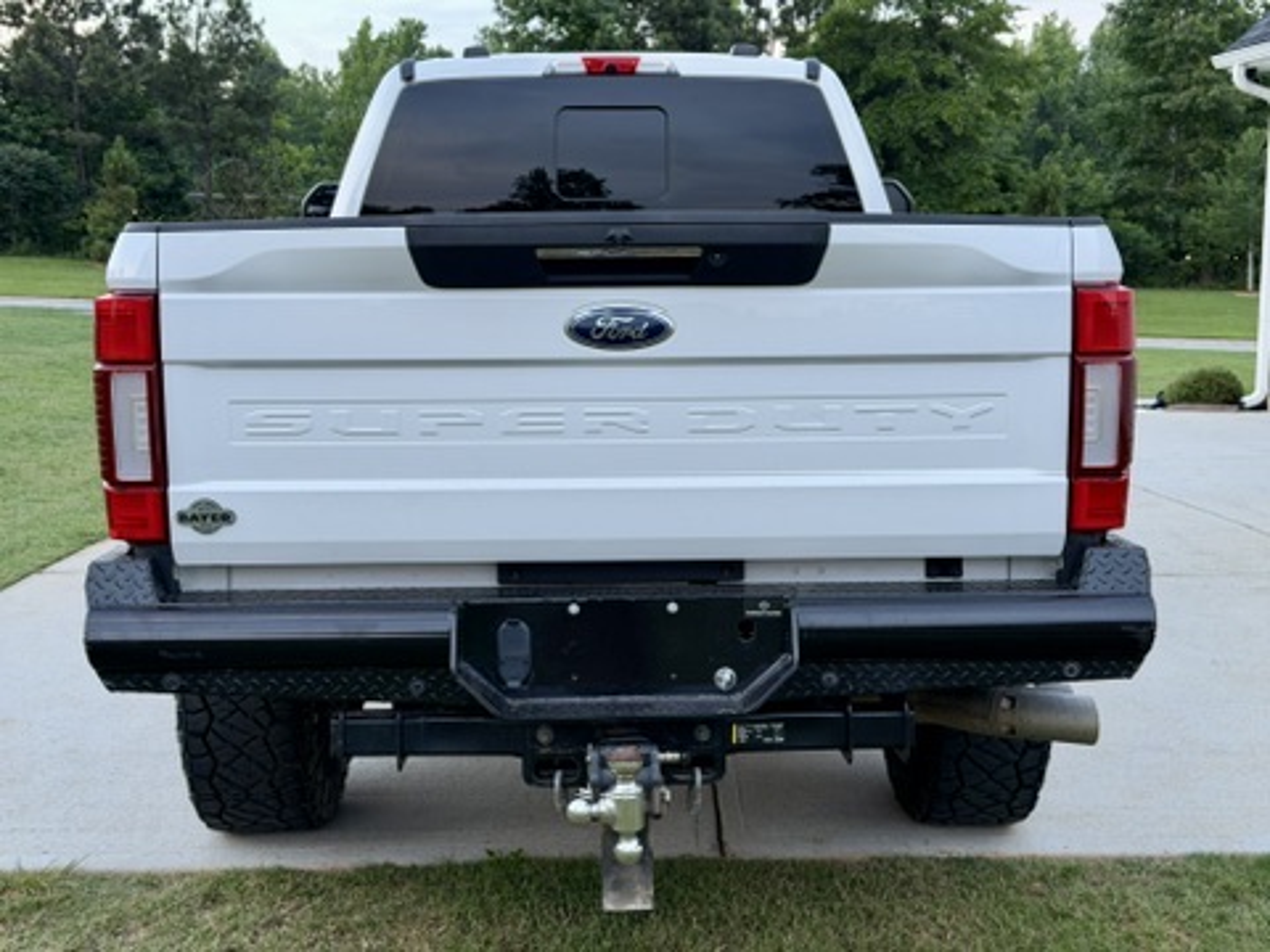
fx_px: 1761
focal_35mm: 48
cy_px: 476
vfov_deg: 30.3
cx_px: 635
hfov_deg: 39.7
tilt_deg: -9.0
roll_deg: -1.2
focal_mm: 6.76
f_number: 1.78
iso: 100
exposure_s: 1/84
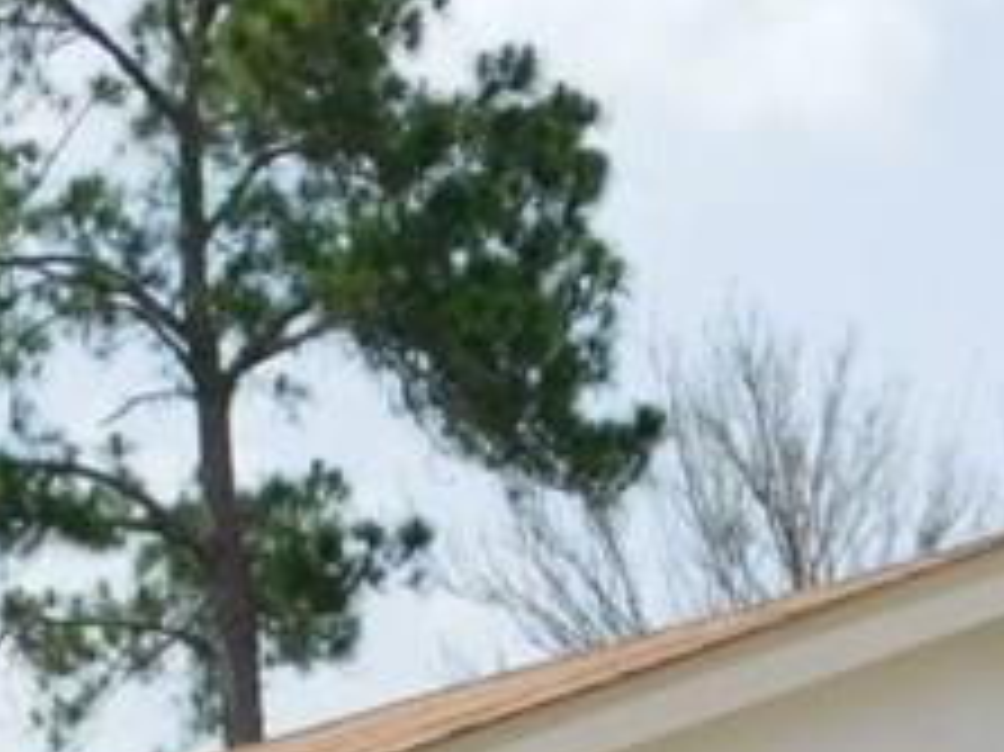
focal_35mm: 234
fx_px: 6783
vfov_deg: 6.2
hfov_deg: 8.4
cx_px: -198
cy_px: 1536
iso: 125
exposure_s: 1/1000
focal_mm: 9
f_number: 3.8
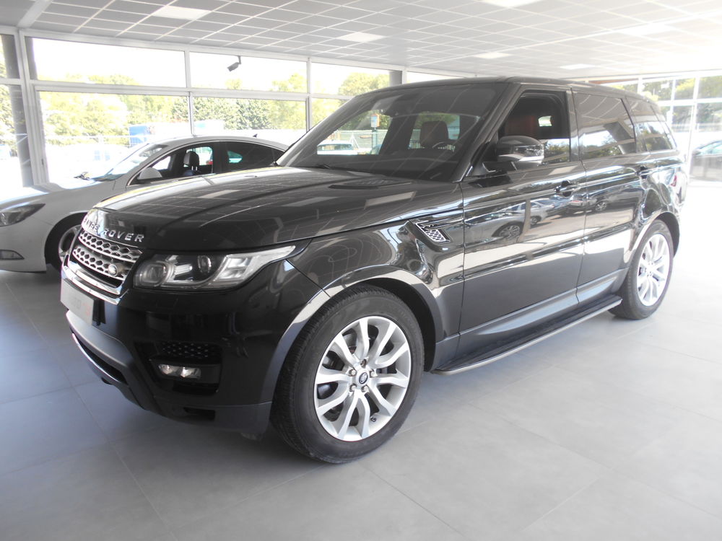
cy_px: 270
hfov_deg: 67.3
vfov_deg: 53.1
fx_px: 542
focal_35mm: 26
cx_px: 361
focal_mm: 4.6
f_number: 3.2
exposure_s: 1/50
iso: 80
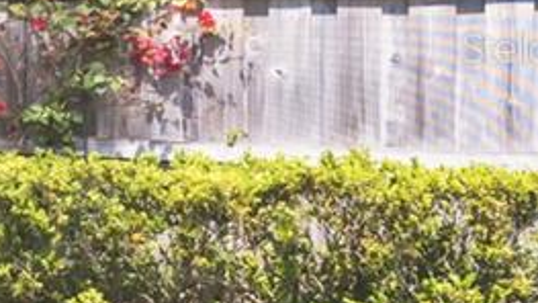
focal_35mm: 102
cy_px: 47
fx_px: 1455
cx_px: -992
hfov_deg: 12.2
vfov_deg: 11.8
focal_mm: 16
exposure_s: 1/30
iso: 160
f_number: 8
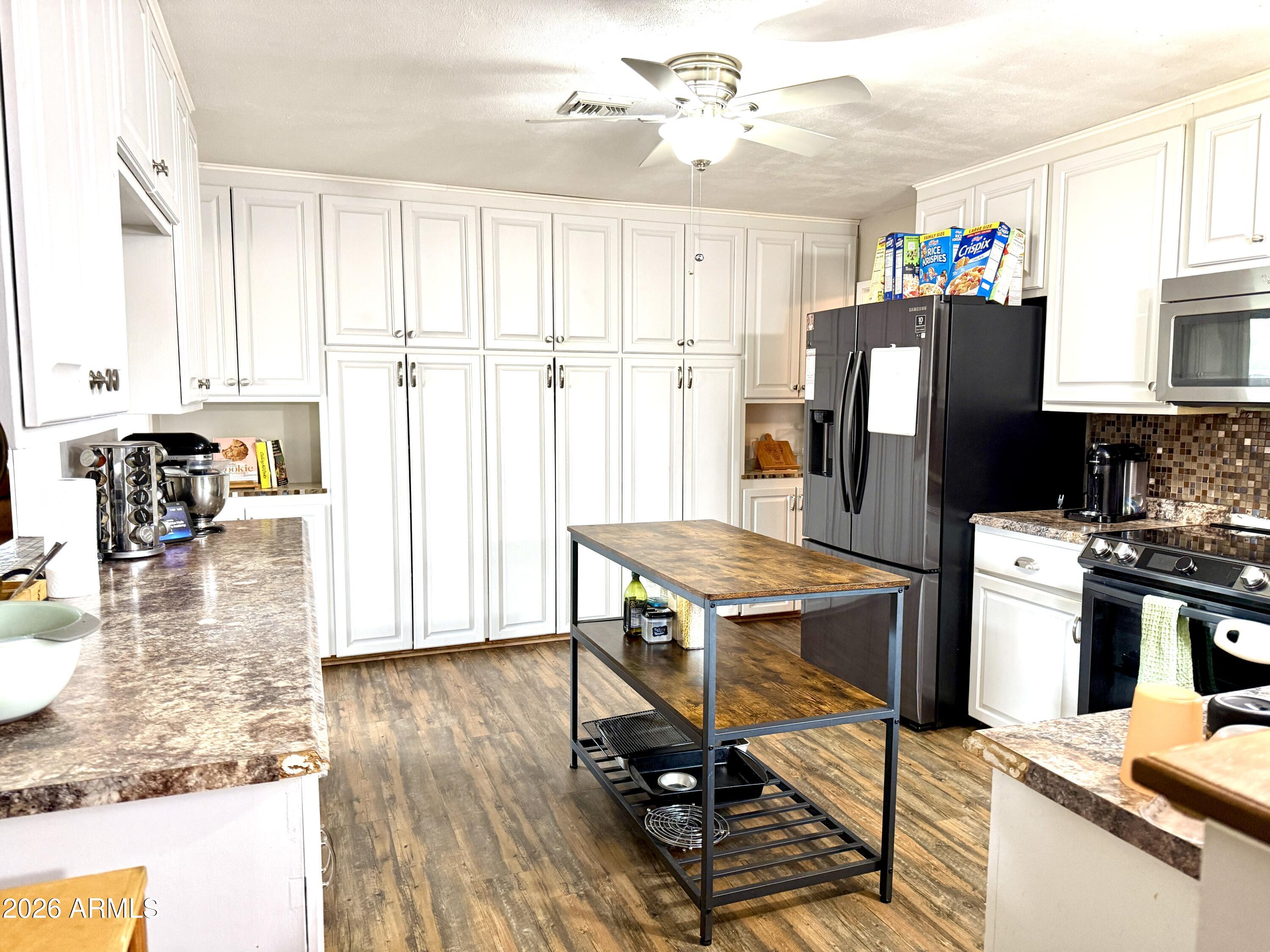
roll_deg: +0.0
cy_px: 476
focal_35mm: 24
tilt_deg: -4.5
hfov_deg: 71.6
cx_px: 635
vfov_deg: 56.8
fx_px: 881
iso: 320
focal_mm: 6.76
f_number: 1.78
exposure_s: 1/60
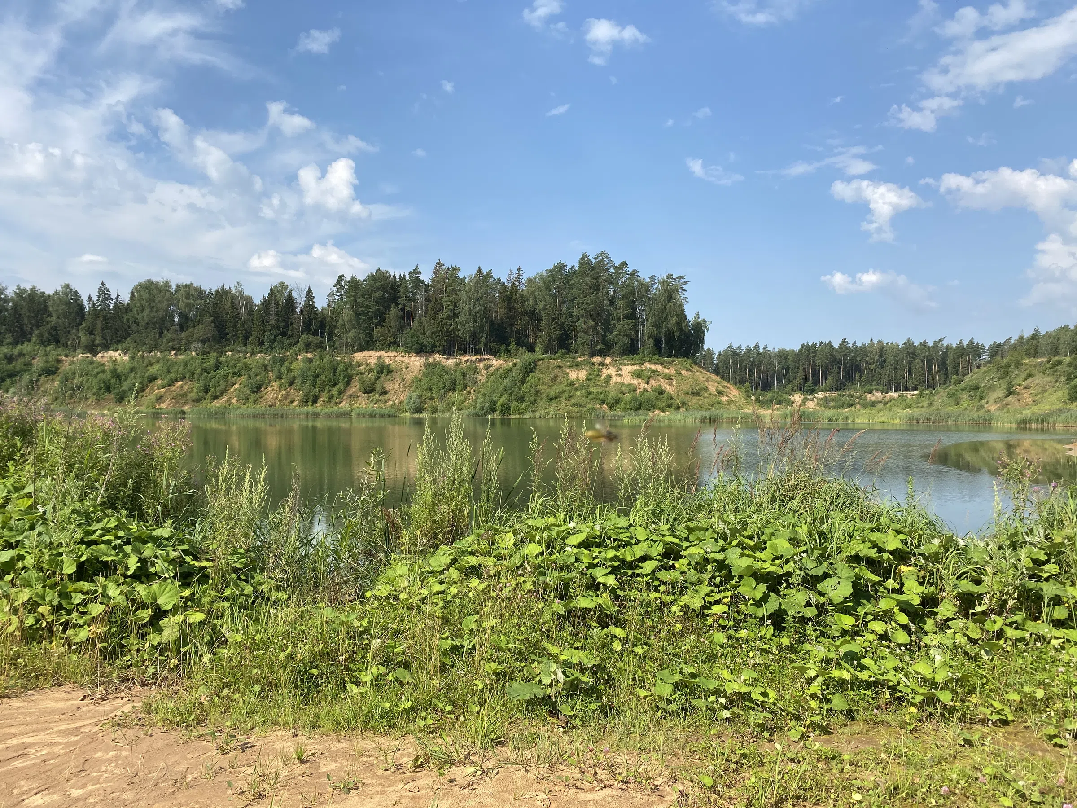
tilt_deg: +2.3
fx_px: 809
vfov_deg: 53.1
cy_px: 404
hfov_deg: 67.3
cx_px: 538
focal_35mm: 26
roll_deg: +0.0
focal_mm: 4.25
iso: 32
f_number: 1.8
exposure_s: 1/2755
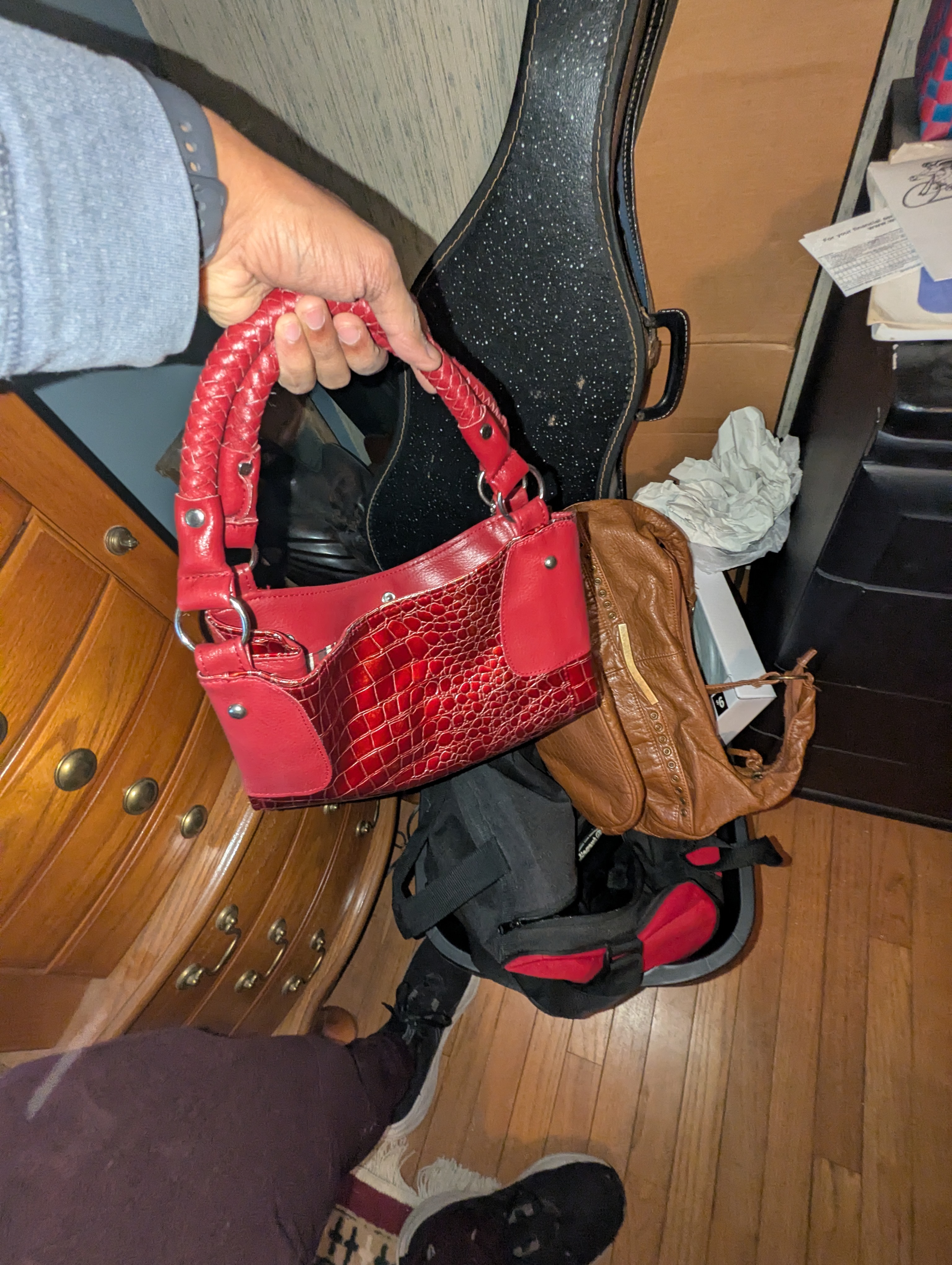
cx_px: 476
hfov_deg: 78.2
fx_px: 585
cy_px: 632
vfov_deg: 94.4
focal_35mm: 16
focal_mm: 2.35
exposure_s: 1/30
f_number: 2.2
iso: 461
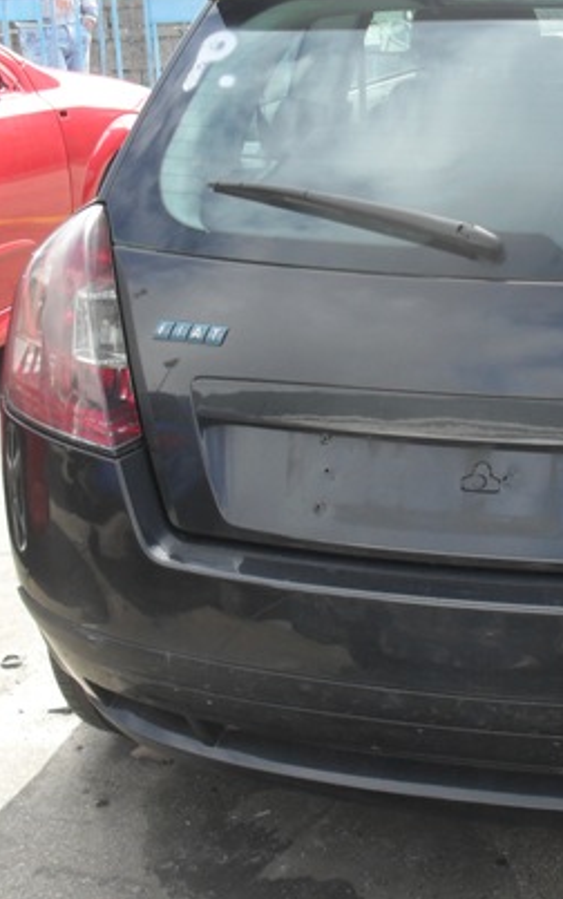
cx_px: 550
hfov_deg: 21.4
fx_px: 1445
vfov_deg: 34.5
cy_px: 400
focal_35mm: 59
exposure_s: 1/350
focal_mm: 6.3
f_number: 3.2
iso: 100
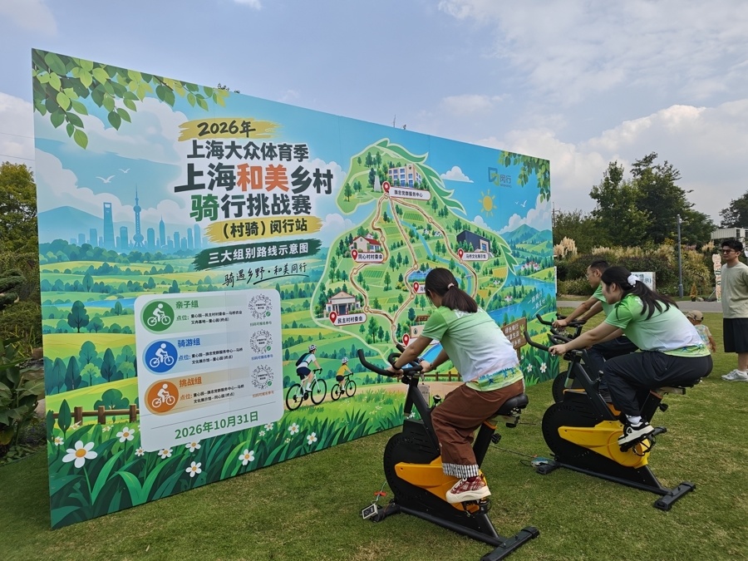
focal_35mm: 23
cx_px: 374
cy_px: 280
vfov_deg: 58.9
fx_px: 497
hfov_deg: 73.9
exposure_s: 1/1839
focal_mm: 6.62
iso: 50
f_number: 1.67
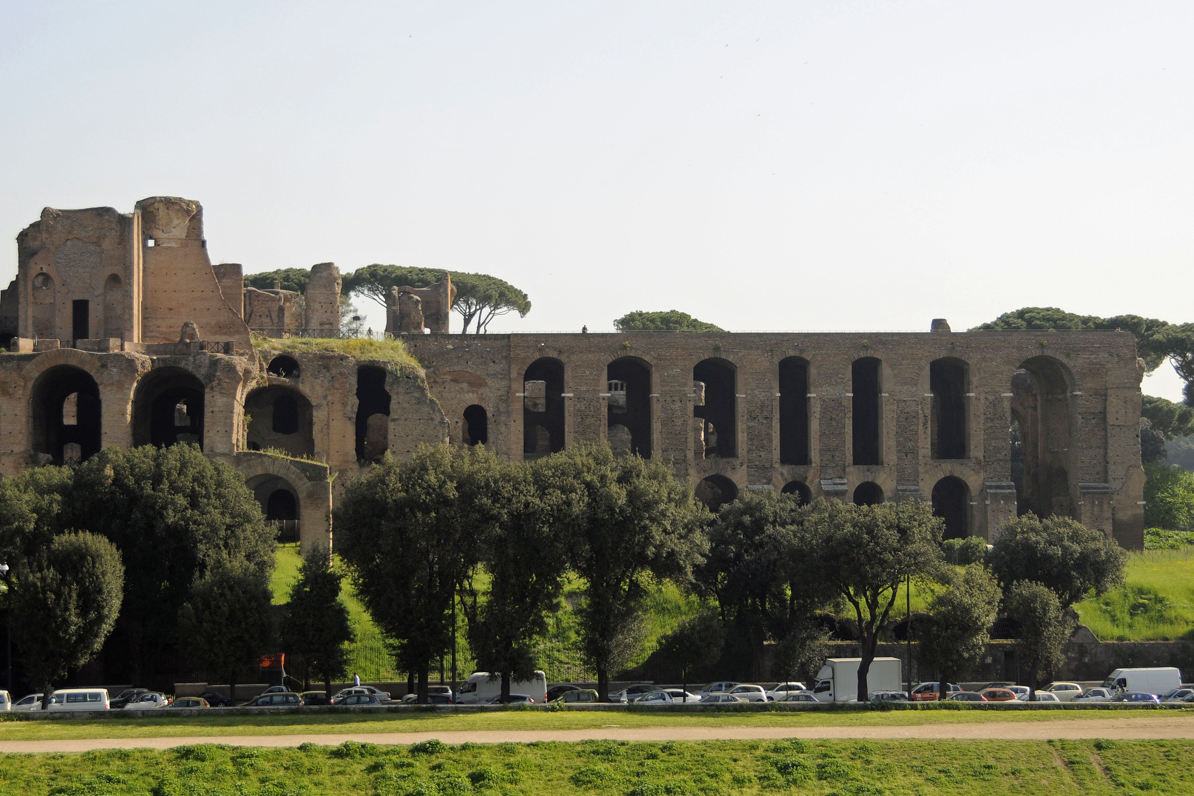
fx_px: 2042
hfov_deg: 32.5
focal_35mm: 62
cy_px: 462
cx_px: 513
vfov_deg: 22.0
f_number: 4.2
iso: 200
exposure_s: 1/1000
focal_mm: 35
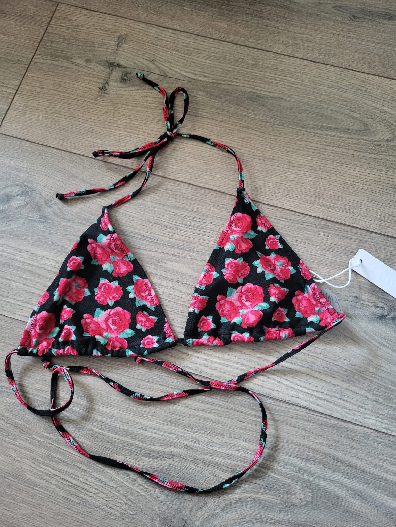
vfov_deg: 67.3
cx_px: 198
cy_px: 264
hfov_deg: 53.1
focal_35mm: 26
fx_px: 397
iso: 500
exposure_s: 1/30
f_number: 1.8
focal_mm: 5.4
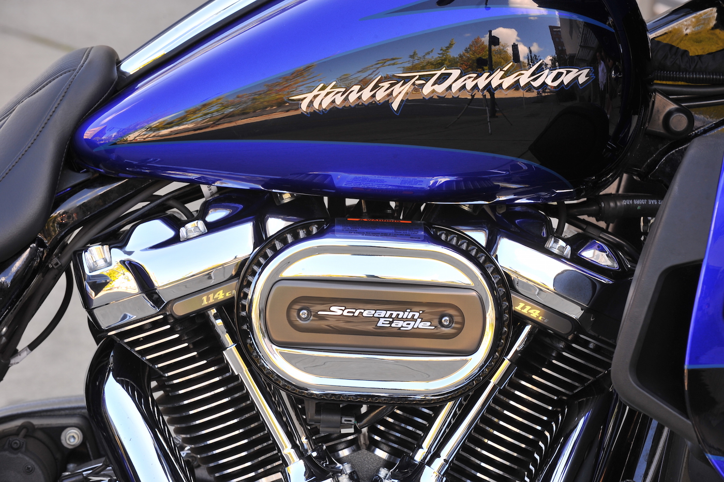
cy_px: 241
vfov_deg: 10.2
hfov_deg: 15.2
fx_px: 2714
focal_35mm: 135
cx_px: 362
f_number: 8
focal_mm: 135
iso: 250
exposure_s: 1/30
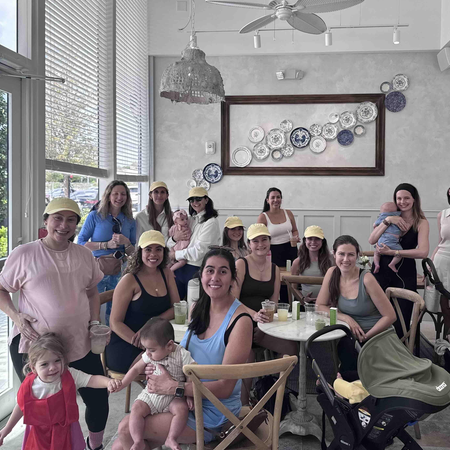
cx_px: 246
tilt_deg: -1.7
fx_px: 456
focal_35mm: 31
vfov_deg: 52.4
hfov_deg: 52.5
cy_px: 201
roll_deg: +1.1
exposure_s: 1/527
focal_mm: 6.76
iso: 80
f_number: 1.78
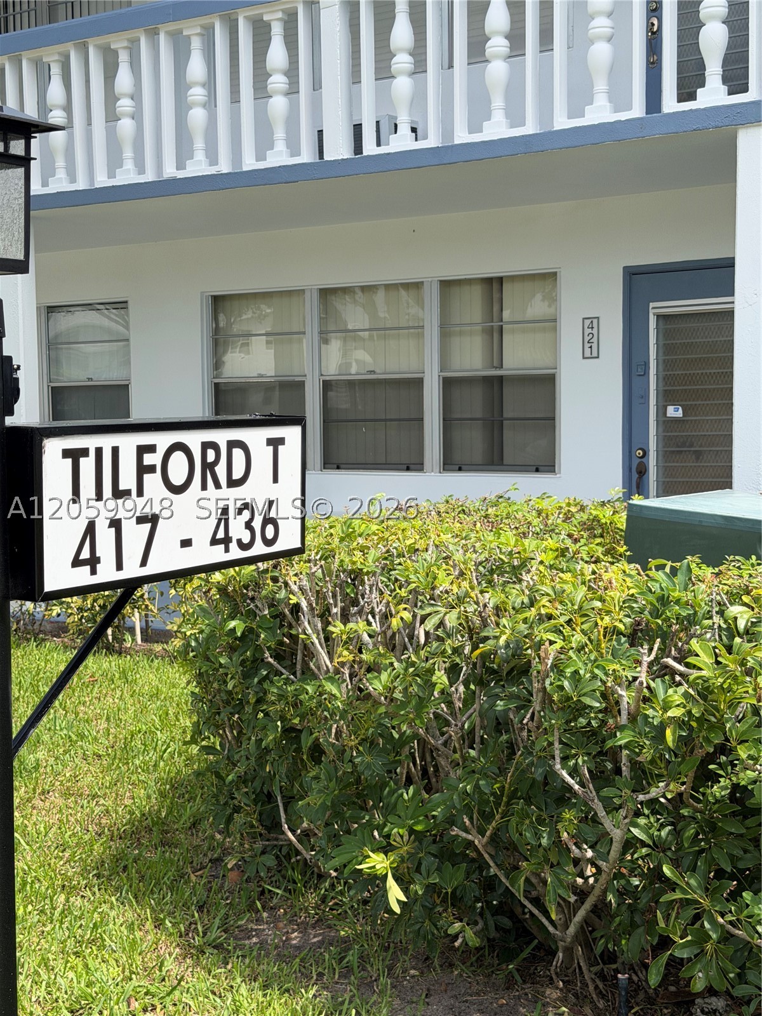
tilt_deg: -3.6
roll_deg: +1.3
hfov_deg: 30.3
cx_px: 381
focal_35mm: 48
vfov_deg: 39.7
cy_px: 508
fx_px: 1409
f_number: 1.78
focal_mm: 6.76
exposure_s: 1/2577
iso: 64
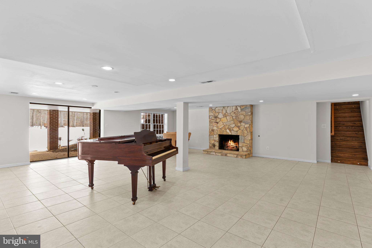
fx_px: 176
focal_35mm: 17
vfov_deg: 70.4
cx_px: 186
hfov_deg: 93.3
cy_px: 124
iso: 800
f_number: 9
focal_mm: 17
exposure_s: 1/6
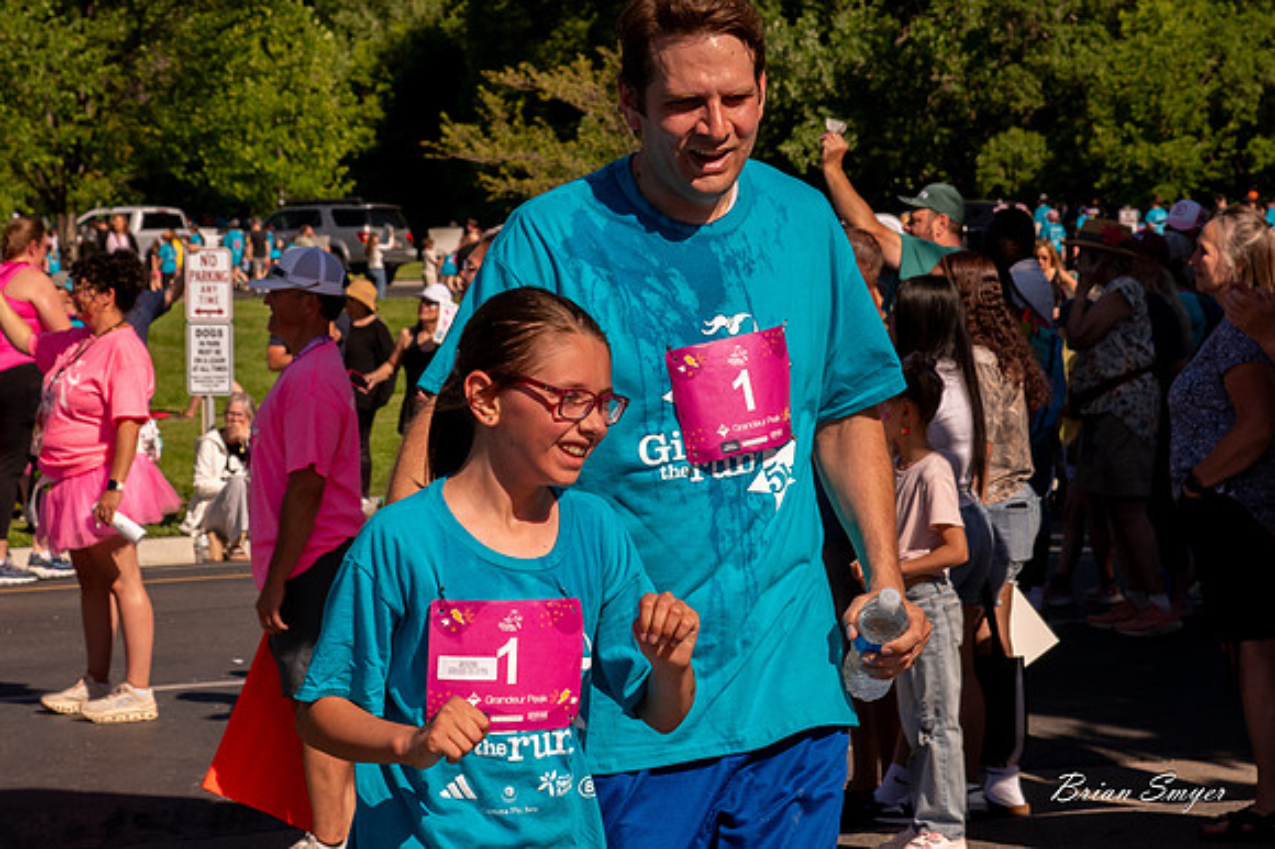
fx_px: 4759
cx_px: 641
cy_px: 233
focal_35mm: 134
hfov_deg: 15.3
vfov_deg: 10.2
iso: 800
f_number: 11
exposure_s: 1/1600
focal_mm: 78
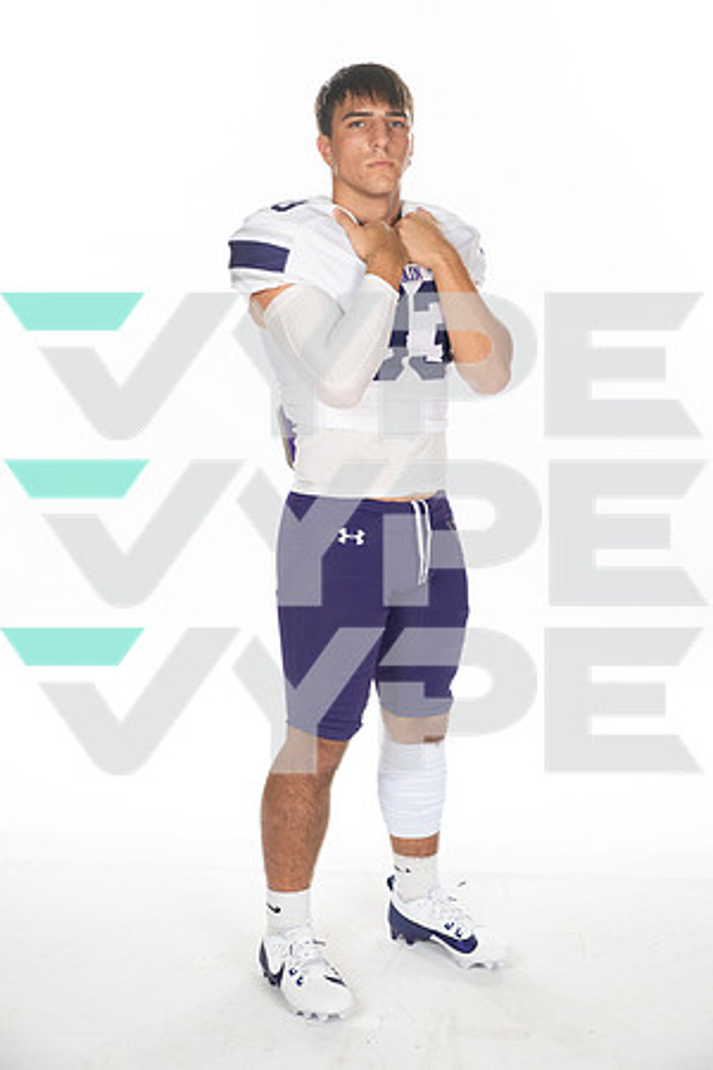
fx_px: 1664
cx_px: 356
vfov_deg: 35.6
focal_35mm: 56
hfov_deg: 24.2
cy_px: 535
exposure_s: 1/320
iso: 800
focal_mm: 56
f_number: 7.1
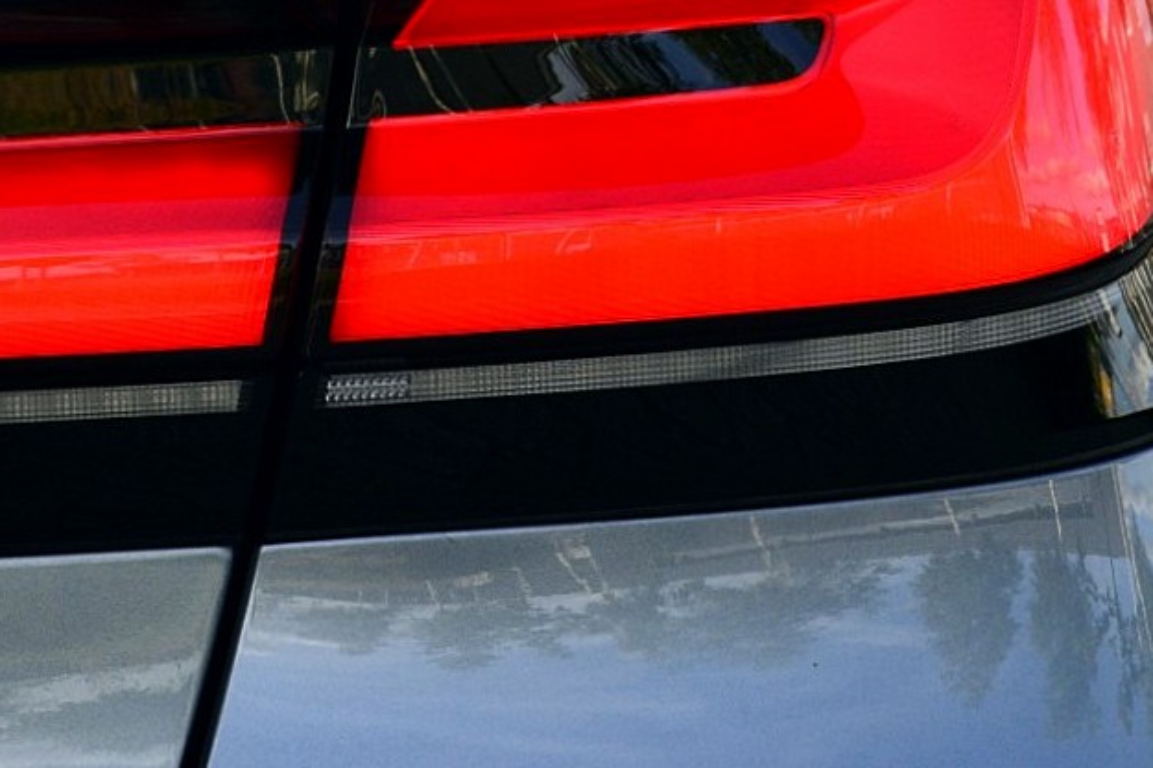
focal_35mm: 214
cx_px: 478
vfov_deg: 6.4
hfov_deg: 9.6
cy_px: -37
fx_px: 6860
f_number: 10
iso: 400
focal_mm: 55
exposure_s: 1/250
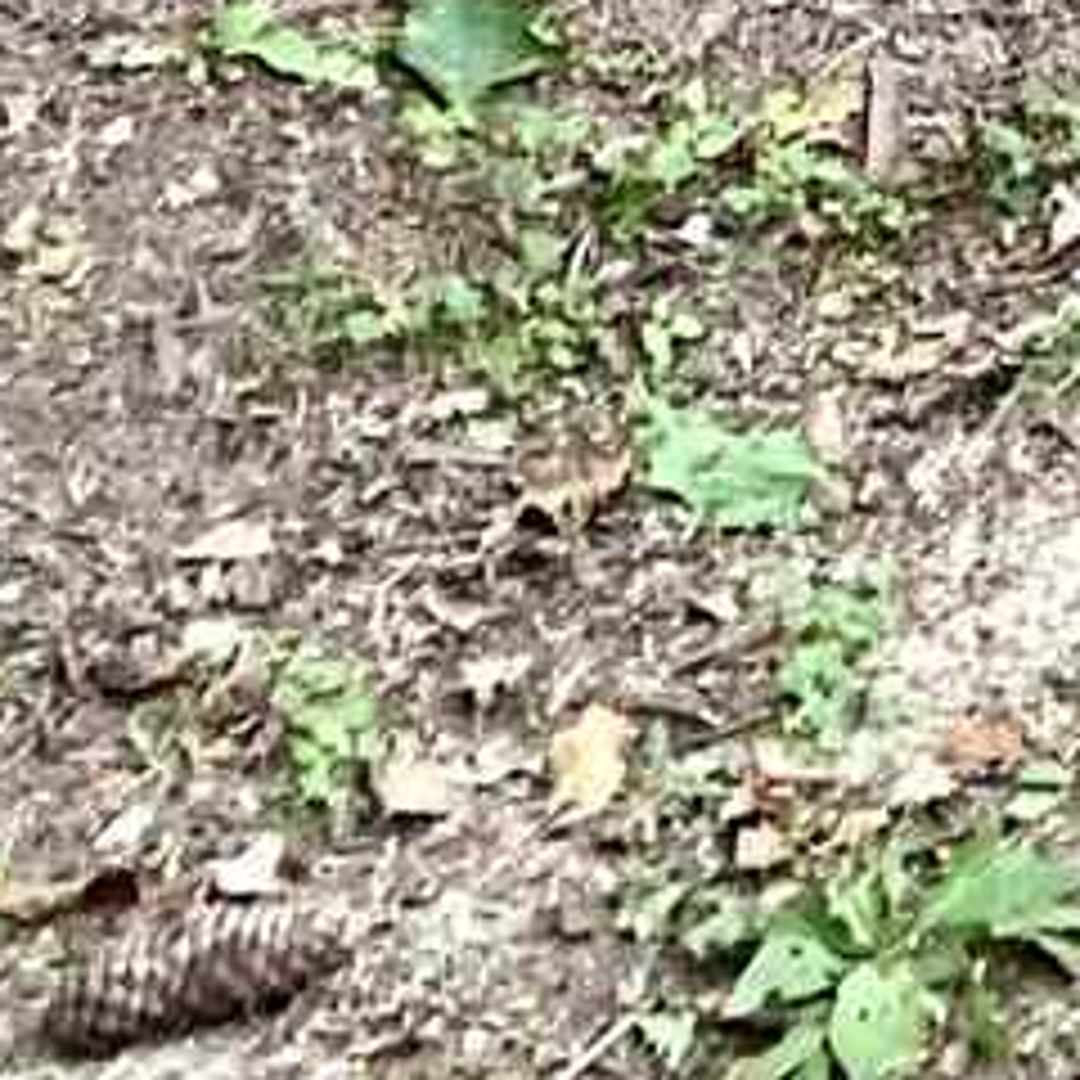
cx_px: 3614
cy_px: -3982
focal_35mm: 221
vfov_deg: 5.9
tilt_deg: +6.5
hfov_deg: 6.9
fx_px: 7801
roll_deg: -1.4
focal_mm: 4.25
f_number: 1.8
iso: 50
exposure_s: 1/121
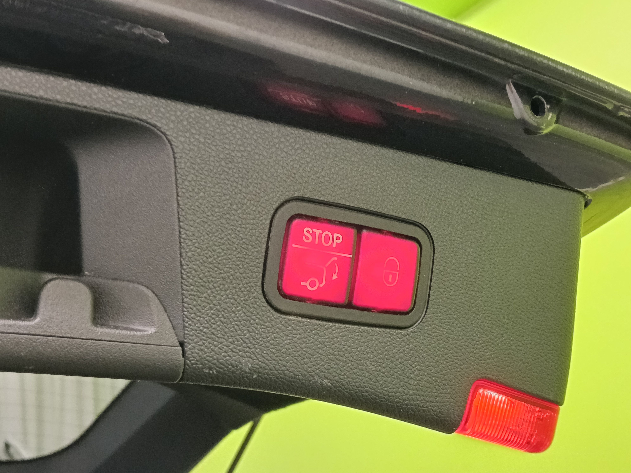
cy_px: 230
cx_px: 312
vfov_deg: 39.7
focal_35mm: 36
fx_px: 656
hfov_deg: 51.4
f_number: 1.8
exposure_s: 1/33.3
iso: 500
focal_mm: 3.98
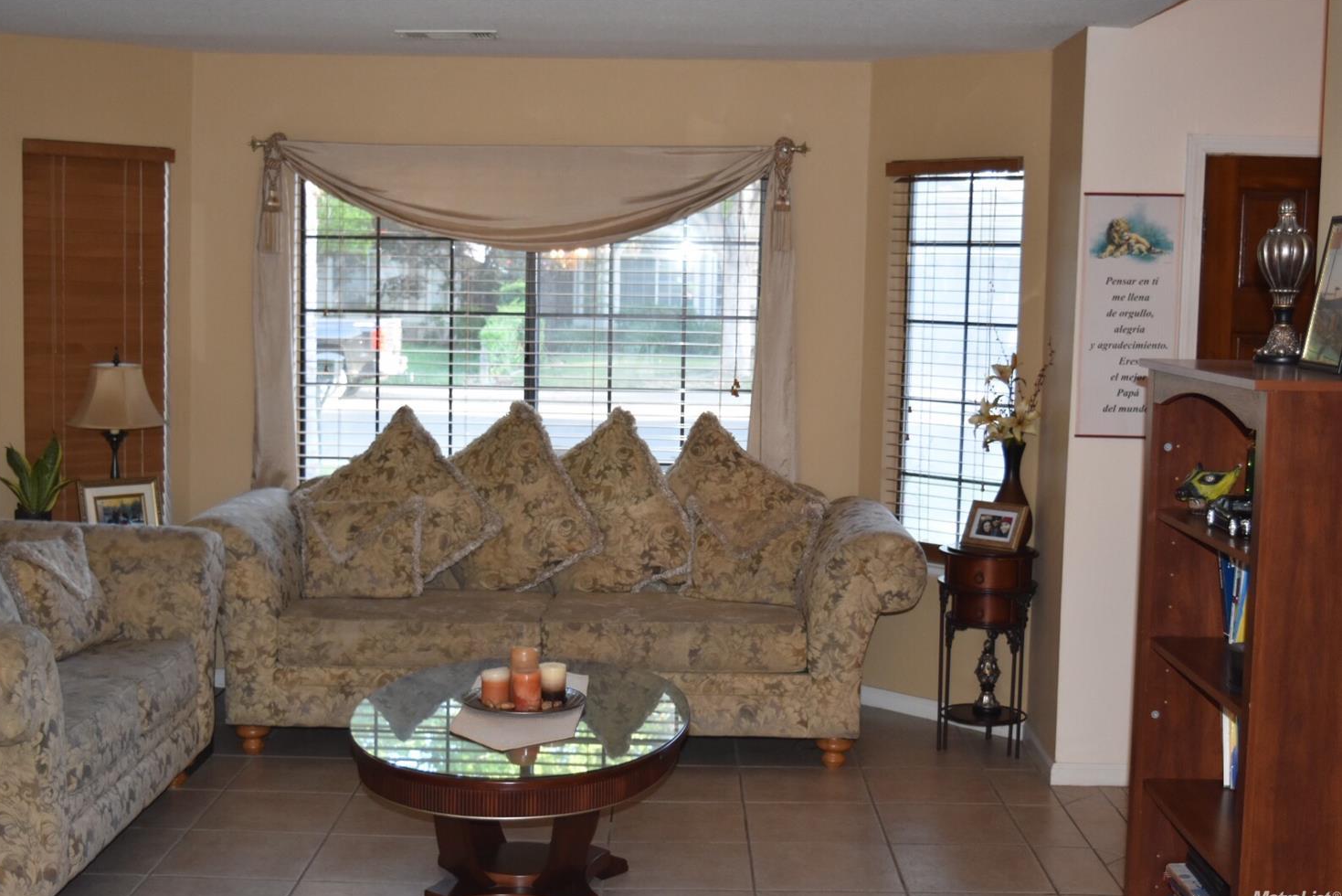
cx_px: 658
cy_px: 452
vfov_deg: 27.5
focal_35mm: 49
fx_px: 1827
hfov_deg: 40.3
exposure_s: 1/60
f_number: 4.5
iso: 1000
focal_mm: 32
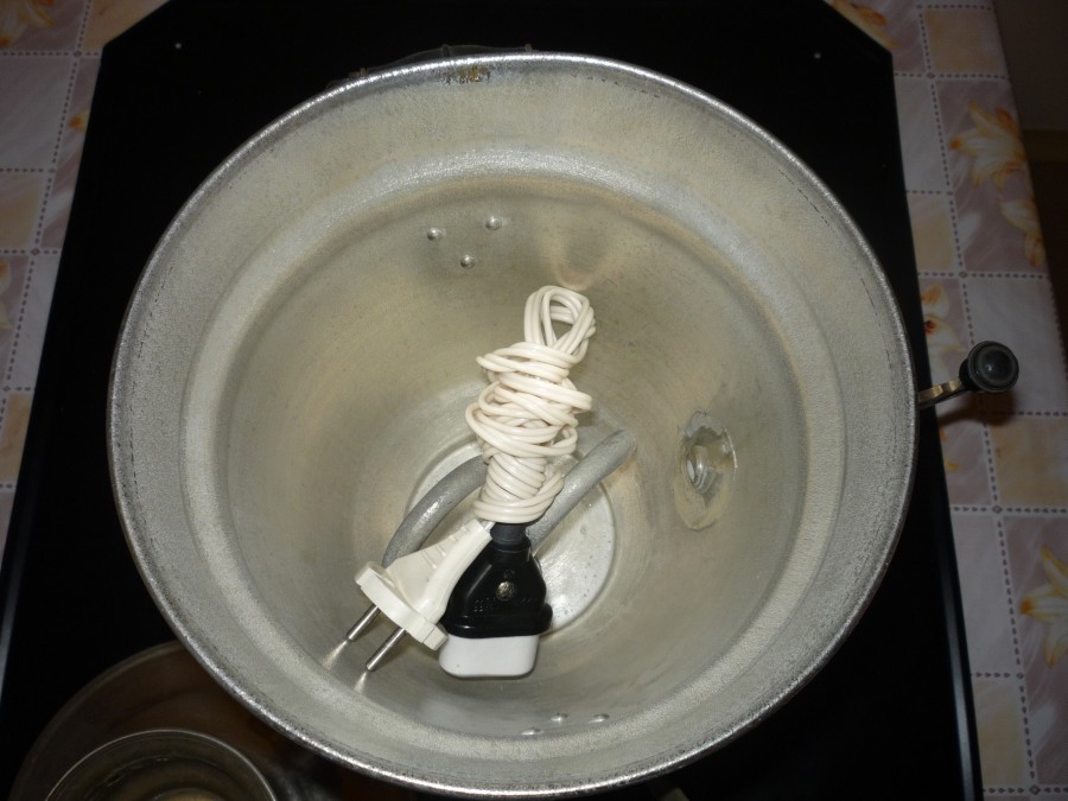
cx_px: 534
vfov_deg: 44.2
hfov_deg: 56.8
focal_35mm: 32
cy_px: 400
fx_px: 987
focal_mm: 5.2
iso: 100
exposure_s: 1/30
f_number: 3.3
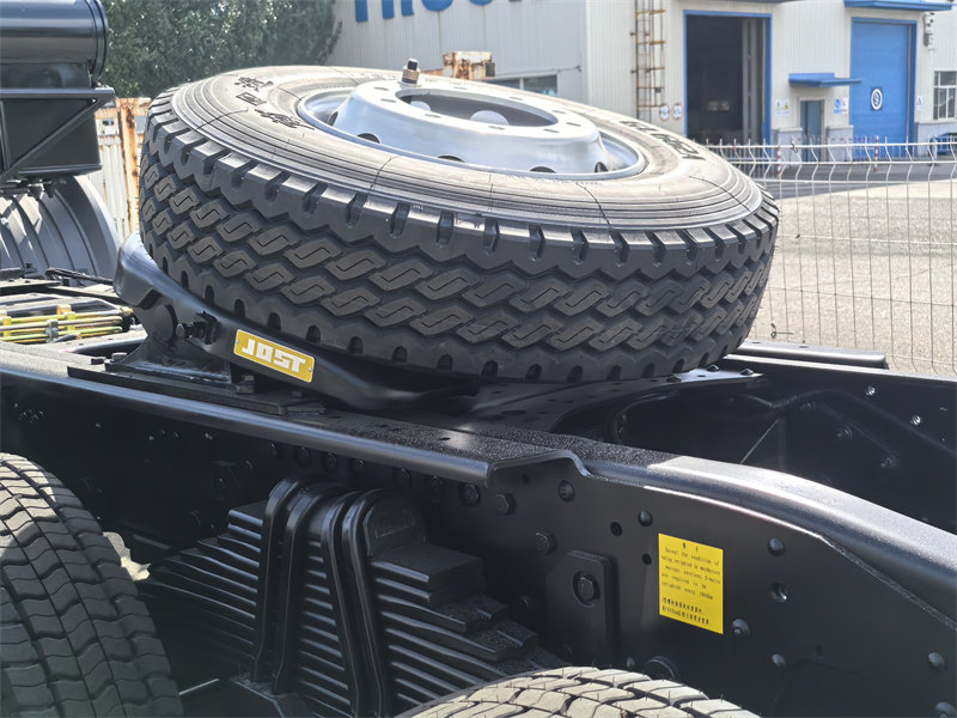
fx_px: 1244
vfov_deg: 32.2
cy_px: 359
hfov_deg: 42.1
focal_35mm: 45
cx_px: 478
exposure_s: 1/4785
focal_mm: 5.75
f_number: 1.4
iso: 50
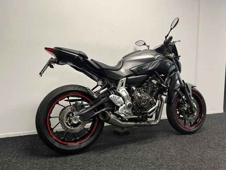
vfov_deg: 53.1
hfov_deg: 67.3
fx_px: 170
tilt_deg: -4.8
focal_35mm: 26
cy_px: 85
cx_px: 113
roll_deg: -0.8
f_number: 1.6
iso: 80
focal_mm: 5.1
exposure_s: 1/50
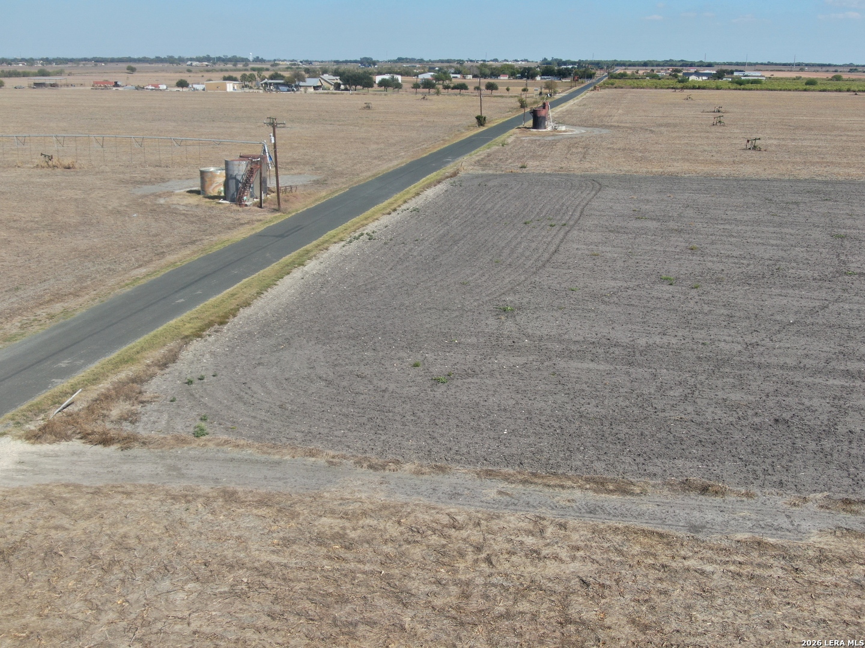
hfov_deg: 46.8
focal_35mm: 40
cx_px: 432
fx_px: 1000
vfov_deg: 36.0
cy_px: 324
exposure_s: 1/1000
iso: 100
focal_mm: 6.92
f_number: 3.5
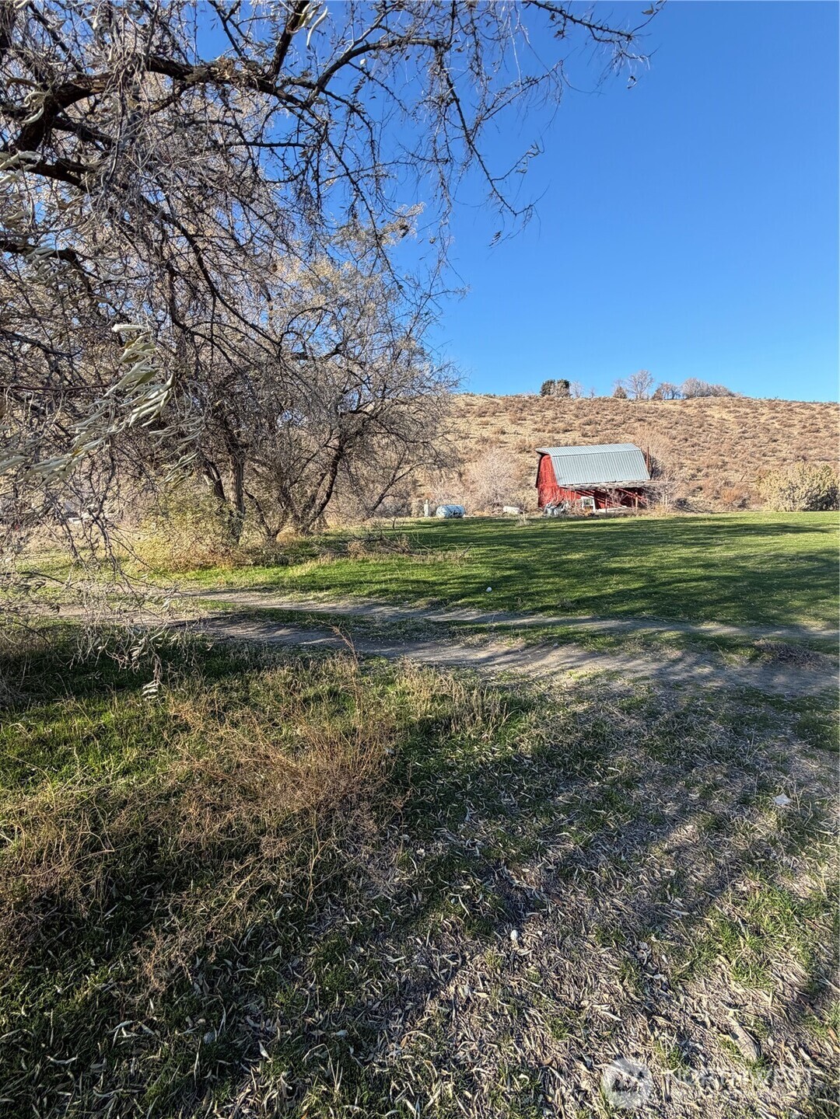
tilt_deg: -2.9
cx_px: 420
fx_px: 453
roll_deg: +2.7
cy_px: 560
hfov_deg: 85.7
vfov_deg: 102.1
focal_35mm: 14
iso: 40
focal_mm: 2.22
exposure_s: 1/549
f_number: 2.2
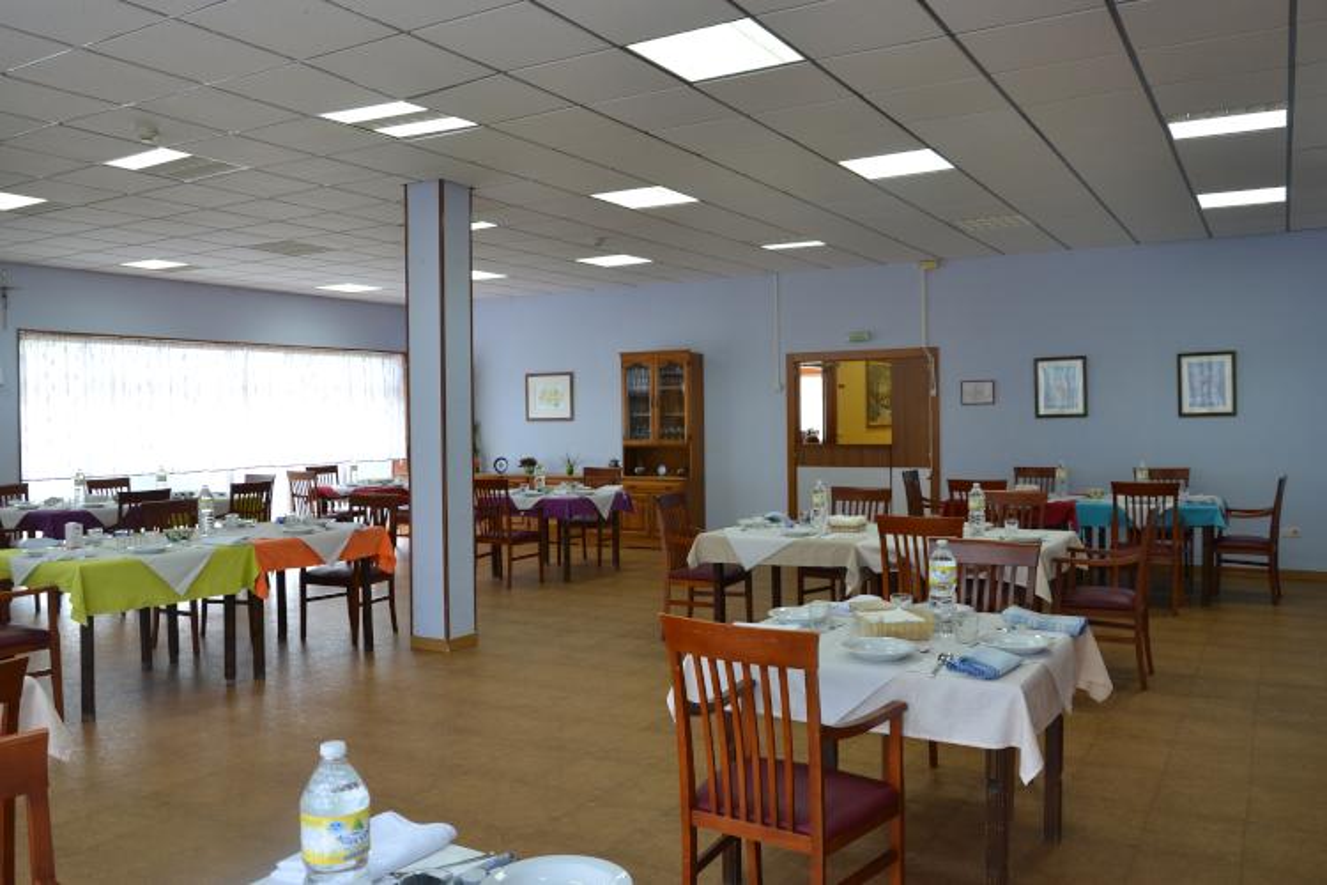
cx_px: 664
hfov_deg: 67.4
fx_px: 995
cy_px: 442
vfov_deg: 47.9
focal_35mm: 27
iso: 200
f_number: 6.3
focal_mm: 18
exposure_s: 1/15
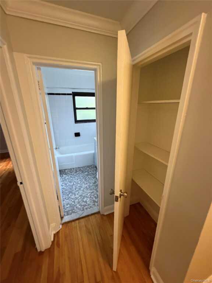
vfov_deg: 102.1
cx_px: 106
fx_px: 114
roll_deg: -1.2
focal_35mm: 14
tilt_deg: -16.2
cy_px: 142
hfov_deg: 85.7
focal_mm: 2.22
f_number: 2.2
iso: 500
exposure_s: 1/60
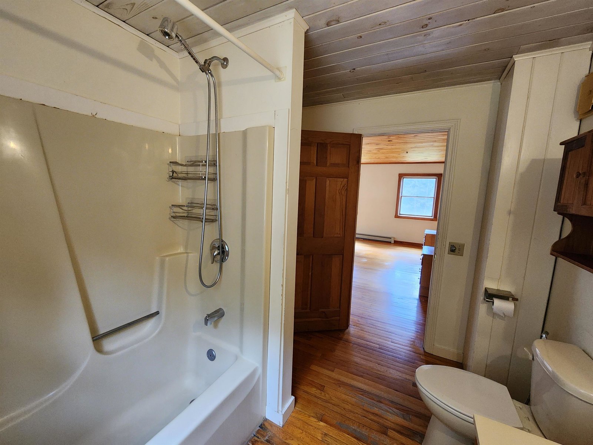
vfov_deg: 89.9
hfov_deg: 106.2
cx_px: 296
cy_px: 222
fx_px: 223
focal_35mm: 13
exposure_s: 1/40
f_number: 2.2
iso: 320
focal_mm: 2.2
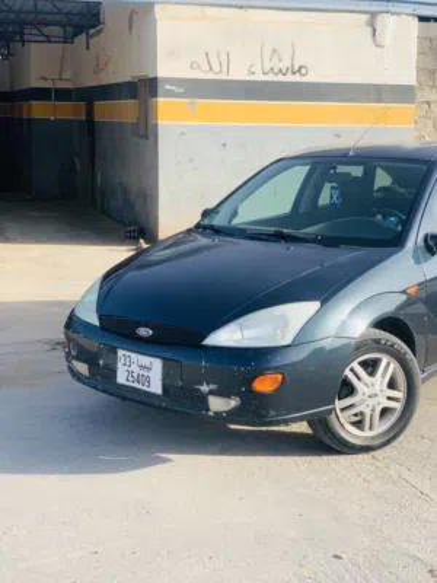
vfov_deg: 36.8
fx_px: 875
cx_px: 218
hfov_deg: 28.0
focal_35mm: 52
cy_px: 292
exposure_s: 1/539
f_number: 2.4
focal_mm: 6
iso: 16
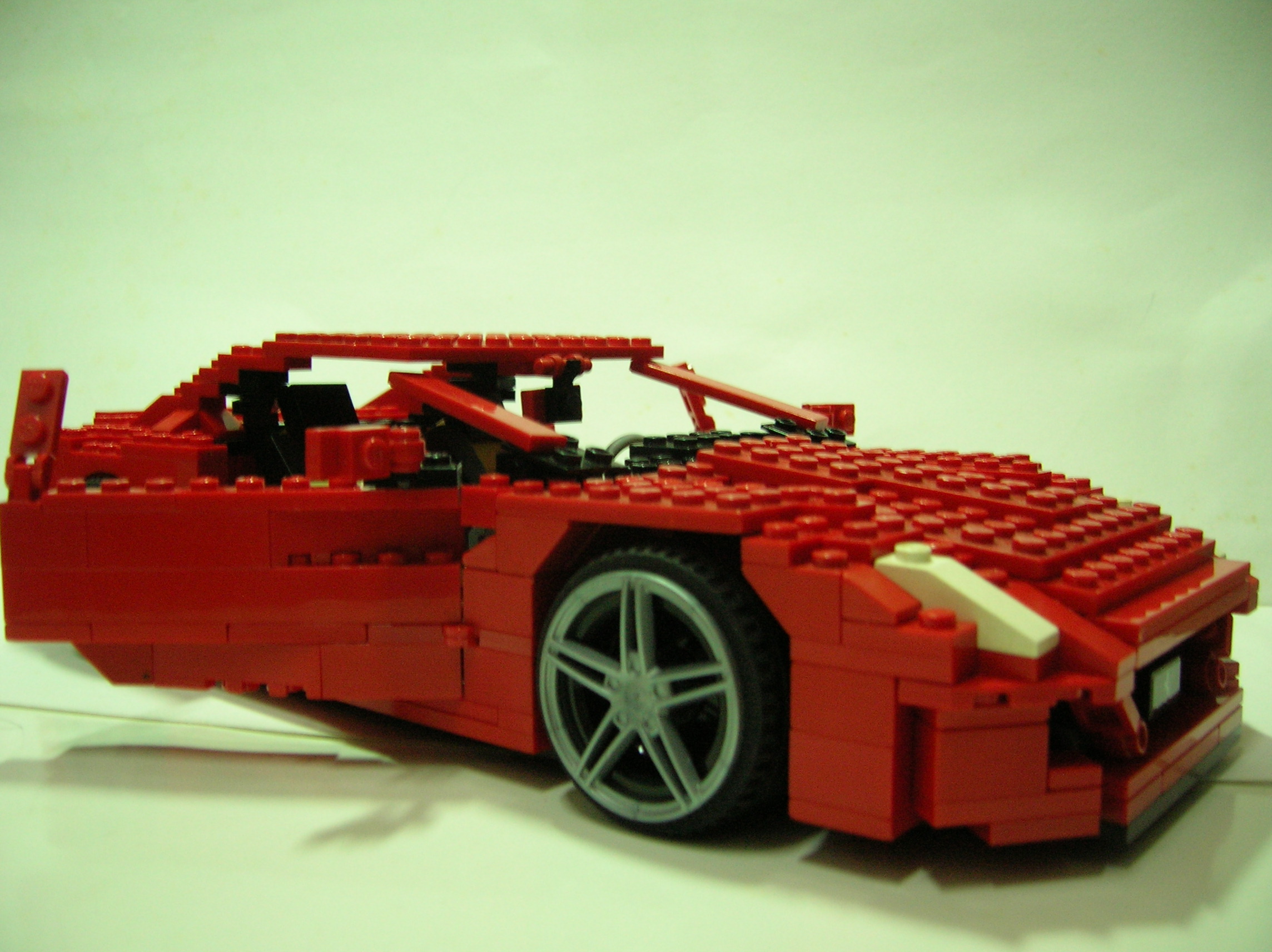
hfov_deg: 54.0
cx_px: 636
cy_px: 476
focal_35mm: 34
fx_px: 1248
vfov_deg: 41.7
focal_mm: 5.7
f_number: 2.9
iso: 120
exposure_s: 1/4
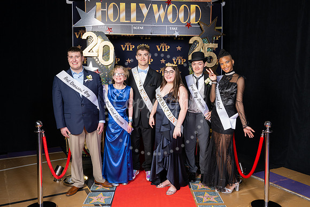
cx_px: 155
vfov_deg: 43.0
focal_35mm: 30
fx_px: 263
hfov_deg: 61.1
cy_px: 104
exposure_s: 1/125
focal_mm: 30.5
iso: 400
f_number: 8
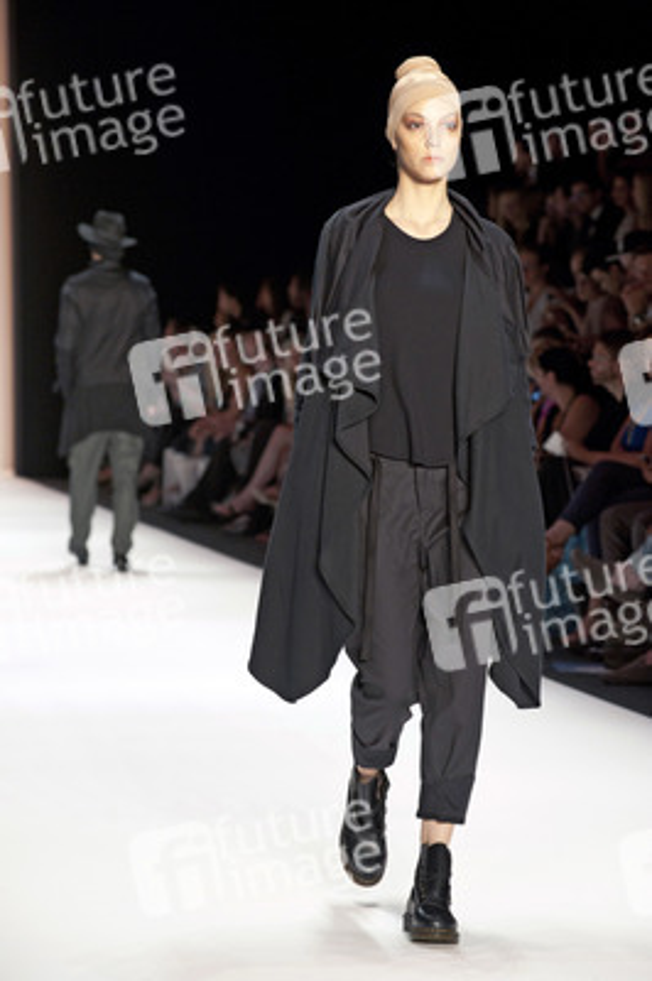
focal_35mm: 125
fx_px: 3401
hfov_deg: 10.9
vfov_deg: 16.4
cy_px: 490
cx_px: 326
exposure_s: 1/160
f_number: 7.1
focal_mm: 125
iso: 1600
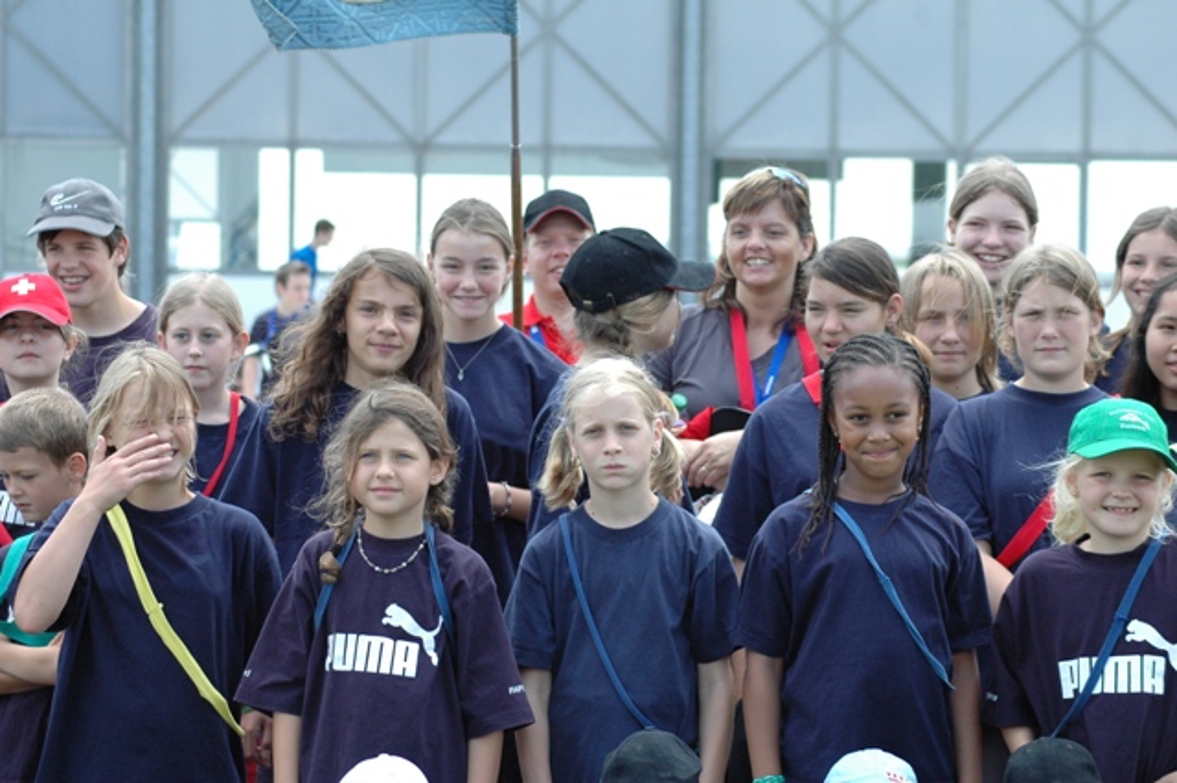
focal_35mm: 135
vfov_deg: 10.1
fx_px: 4411
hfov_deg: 15.2
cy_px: 392
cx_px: 588
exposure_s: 1/500
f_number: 5.6
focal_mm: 90
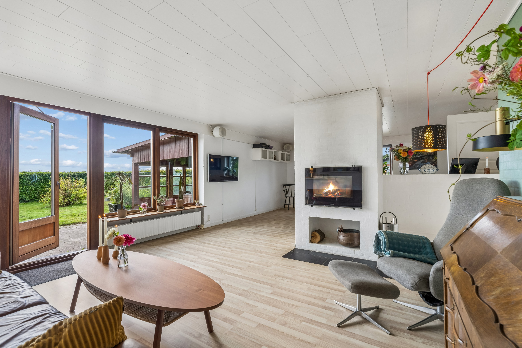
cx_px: 261
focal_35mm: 16
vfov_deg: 73.7
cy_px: 174
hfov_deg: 96.7
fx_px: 232
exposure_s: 1/40
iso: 200
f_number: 10
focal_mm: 16
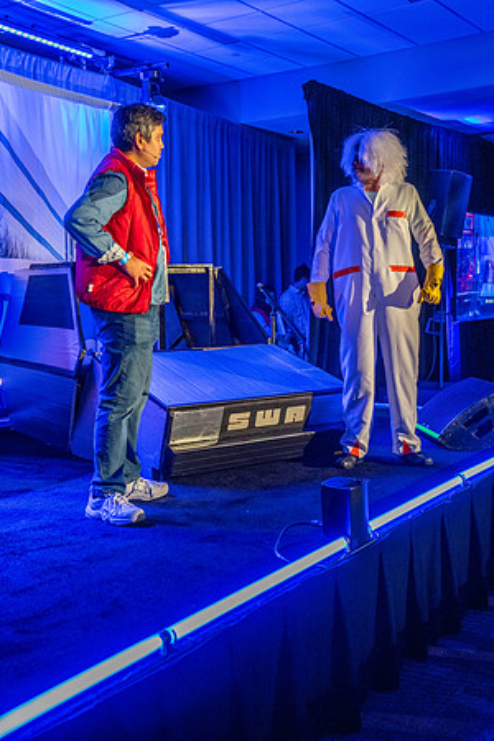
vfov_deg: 47.4
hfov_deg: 32.6
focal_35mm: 41
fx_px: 844
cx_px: 247
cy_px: 370
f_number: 4.5
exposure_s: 1/200
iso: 6400
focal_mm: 41
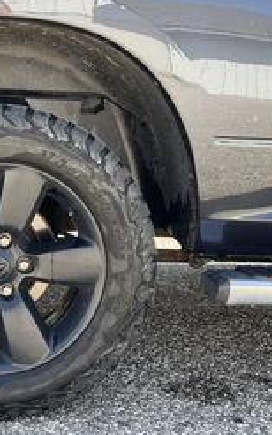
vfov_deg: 40.3
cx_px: -4
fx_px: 592
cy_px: 225
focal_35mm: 50
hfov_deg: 24.6
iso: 32
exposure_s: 1/172
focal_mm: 3
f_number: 1.8
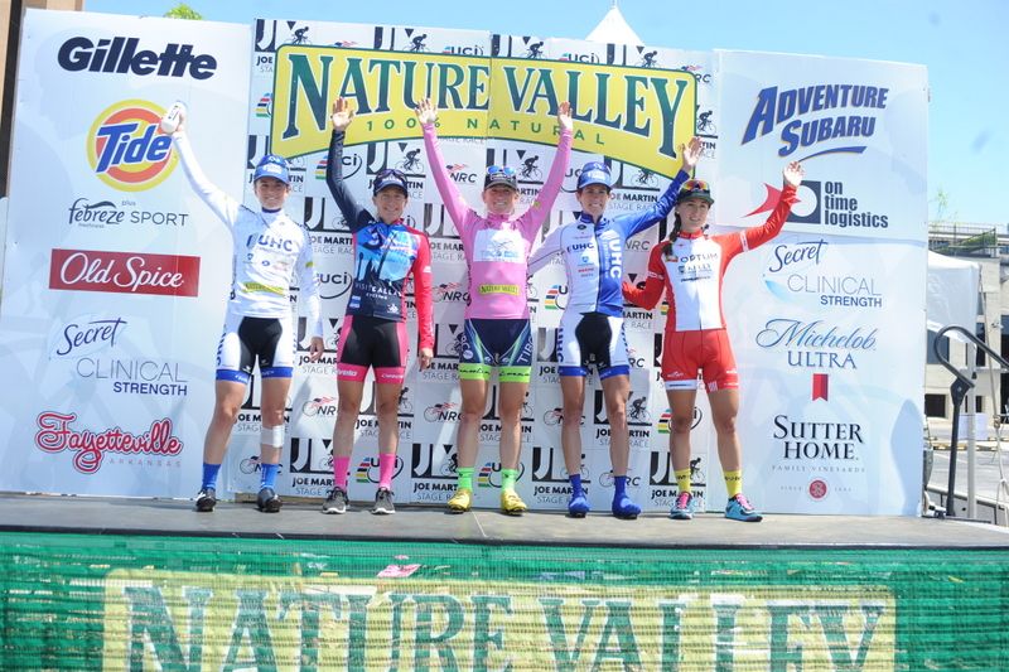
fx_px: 981
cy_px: 336
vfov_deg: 37.8
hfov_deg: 54.4
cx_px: 504
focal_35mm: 35
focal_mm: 35
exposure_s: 1/640
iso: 200
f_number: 6.3
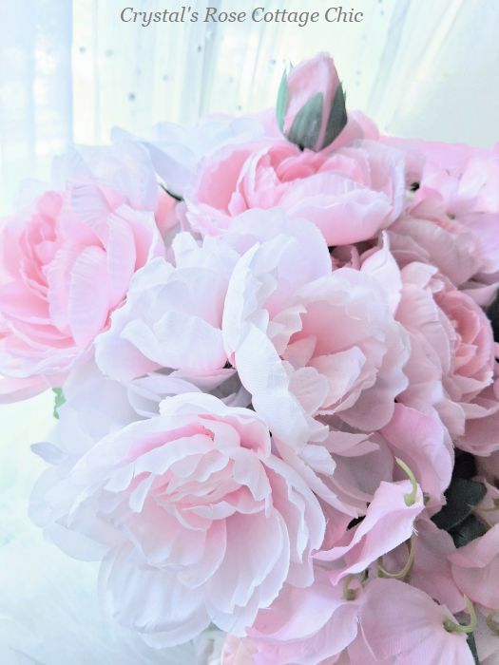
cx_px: 250
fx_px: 500
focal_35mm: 26
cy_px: 332
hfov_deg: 53.1
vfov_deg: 67.3
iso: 80
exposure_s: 1/100
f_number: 1.8
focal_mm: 3.98
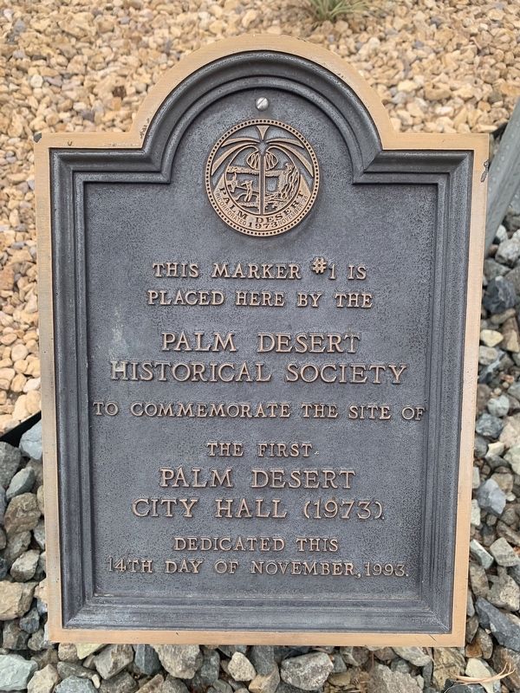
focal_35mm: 26
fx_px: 521
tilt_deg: -49.6
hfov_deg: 53.1
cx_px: 260
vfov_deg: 67.3
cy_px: 346
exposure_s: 1/1111
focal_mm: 4.25
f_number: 1.8
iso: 25
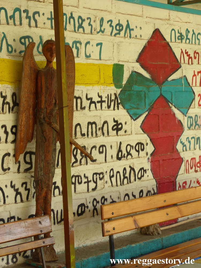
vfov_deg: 22.0
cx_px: 100
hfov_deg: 16.6
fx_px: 689
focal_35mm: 89
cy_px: 134
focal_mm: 16
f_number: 3.2
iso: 100
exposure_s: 1/100
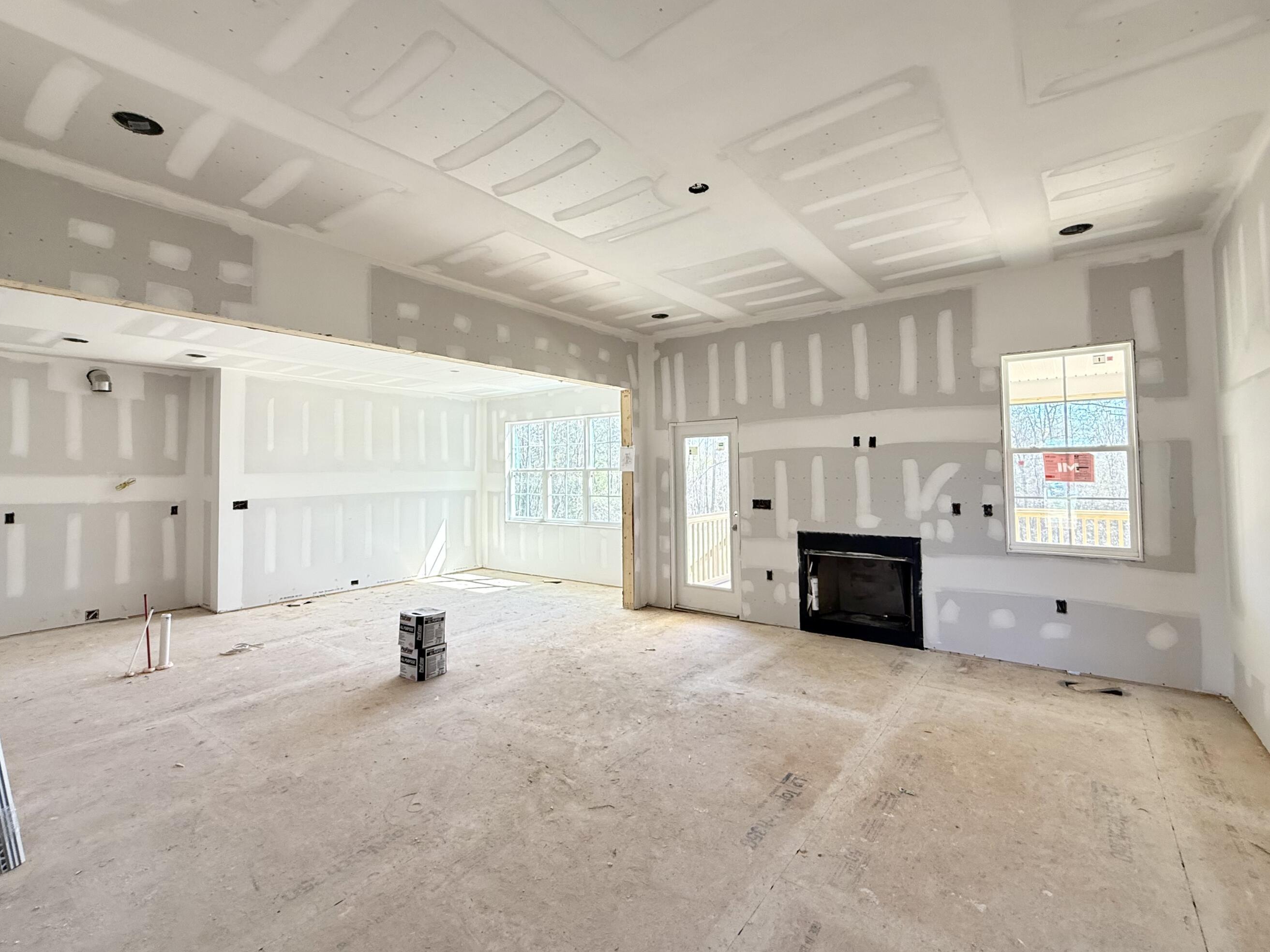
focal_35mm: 16
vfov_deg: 78.0
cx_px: 625
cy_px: 450
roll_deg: -0.3
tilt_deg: +2.8
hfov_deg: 94.5
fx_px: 587
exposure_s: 1/99
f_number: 2.2
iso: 200
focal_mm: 2.22
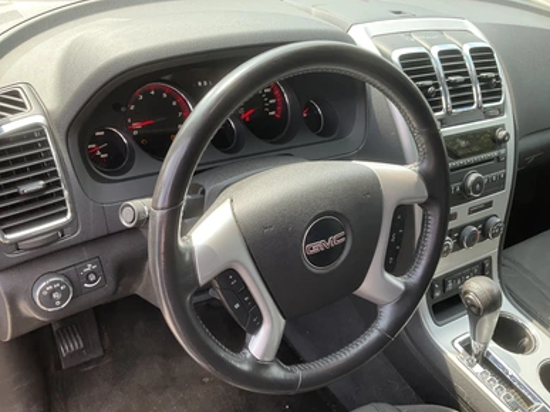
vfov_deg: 46.8
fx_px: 477
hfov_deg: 60.0
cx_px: 271
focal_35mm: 30
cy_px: 212
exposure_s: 1/122
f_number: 1.8
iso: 32
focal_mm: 3
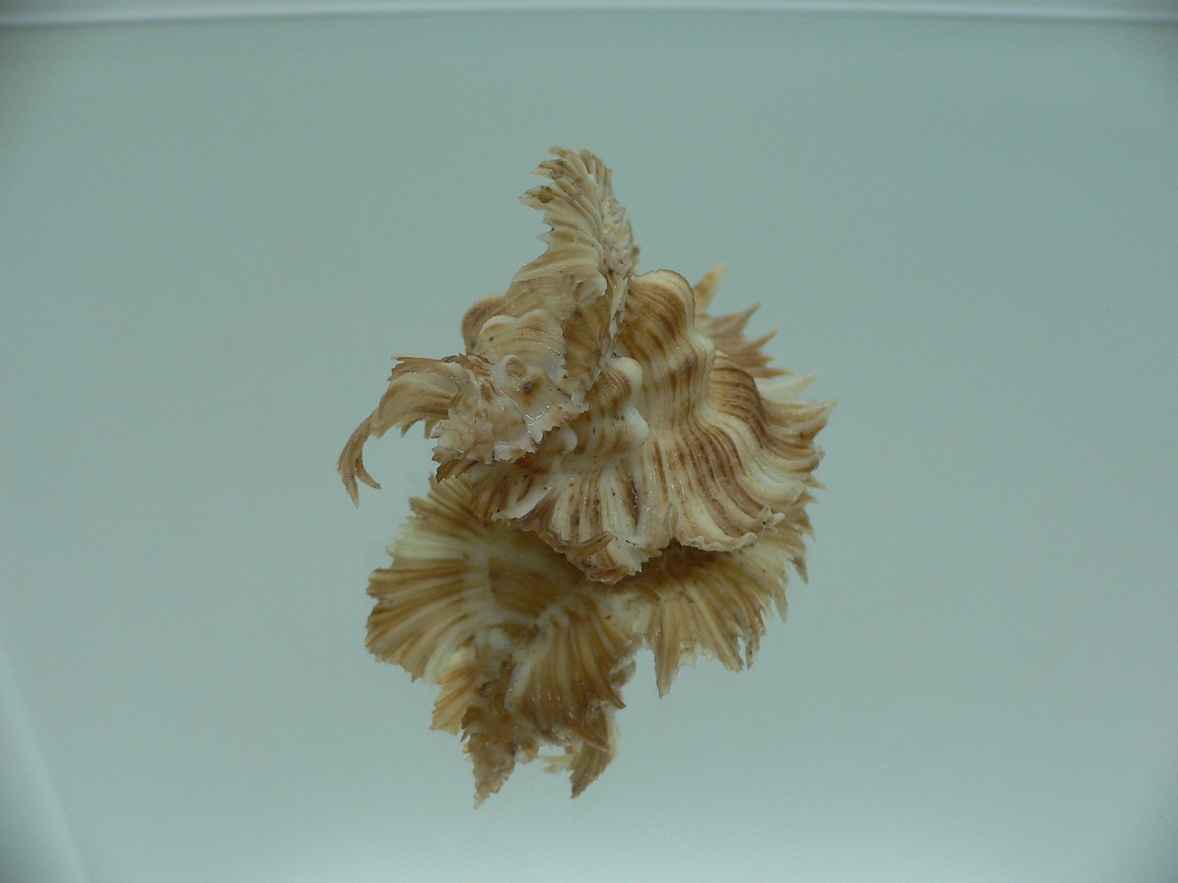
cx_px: 589
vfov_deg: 40.7
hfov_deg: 52.6
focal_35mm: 35
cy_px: 442
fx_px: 1191
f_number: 2.8
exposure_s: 1/60
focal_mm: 4.6
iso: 80
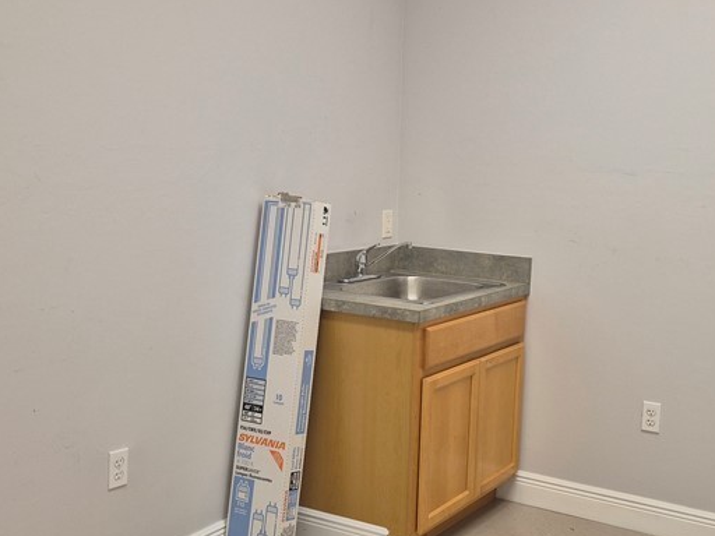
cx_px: 443
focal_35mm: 46
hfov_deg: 41.0
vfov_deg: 31.4
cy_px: 320
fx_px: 950
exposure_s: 1/120
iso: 100
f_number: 1.8
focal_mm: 5.4
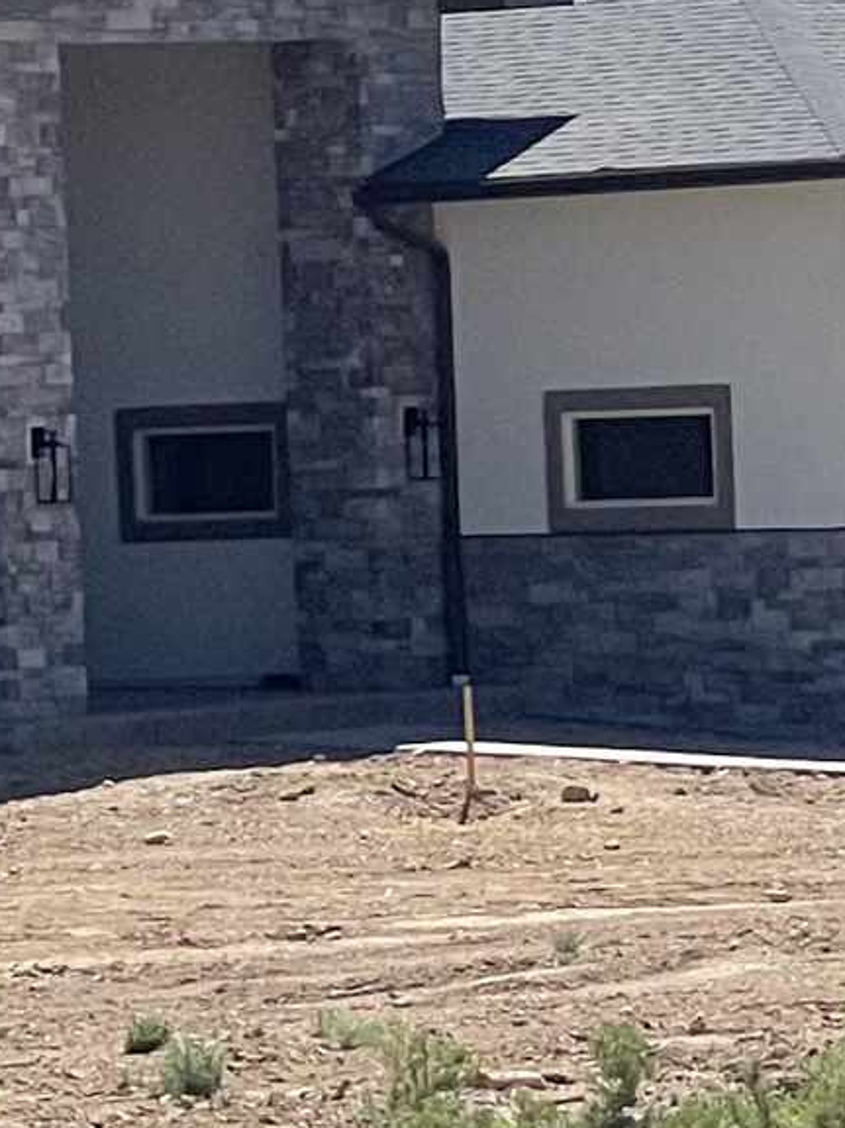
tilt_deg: -0.5
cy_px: 524
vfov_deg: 5.8
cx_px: -306
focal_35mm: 342
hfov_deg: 4.3
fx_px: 11135
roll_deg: +2.3
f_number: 2.2
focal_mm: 7.5
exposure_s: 1/1623
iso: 20
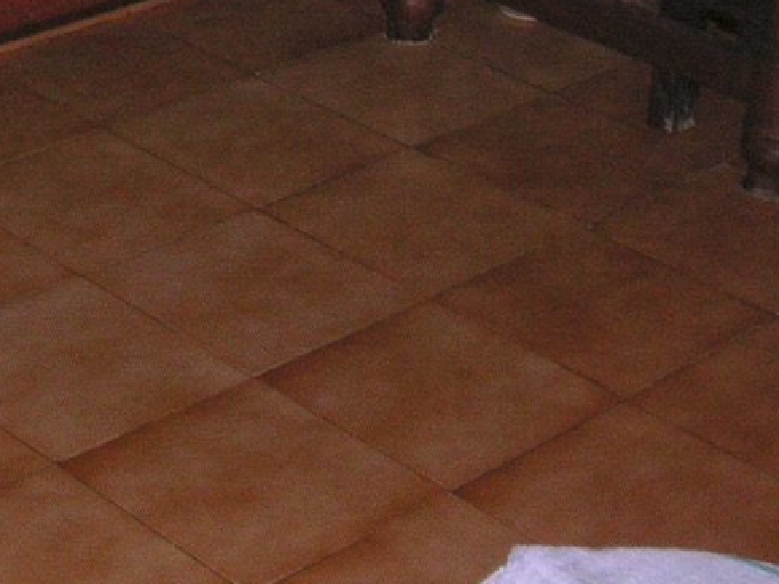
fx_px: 2386
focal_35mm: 106
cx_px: -204
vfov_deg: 13.4
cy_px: -199
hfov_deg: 17.5
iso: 160
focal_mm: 6.1
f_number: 2.8
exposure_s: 1/45
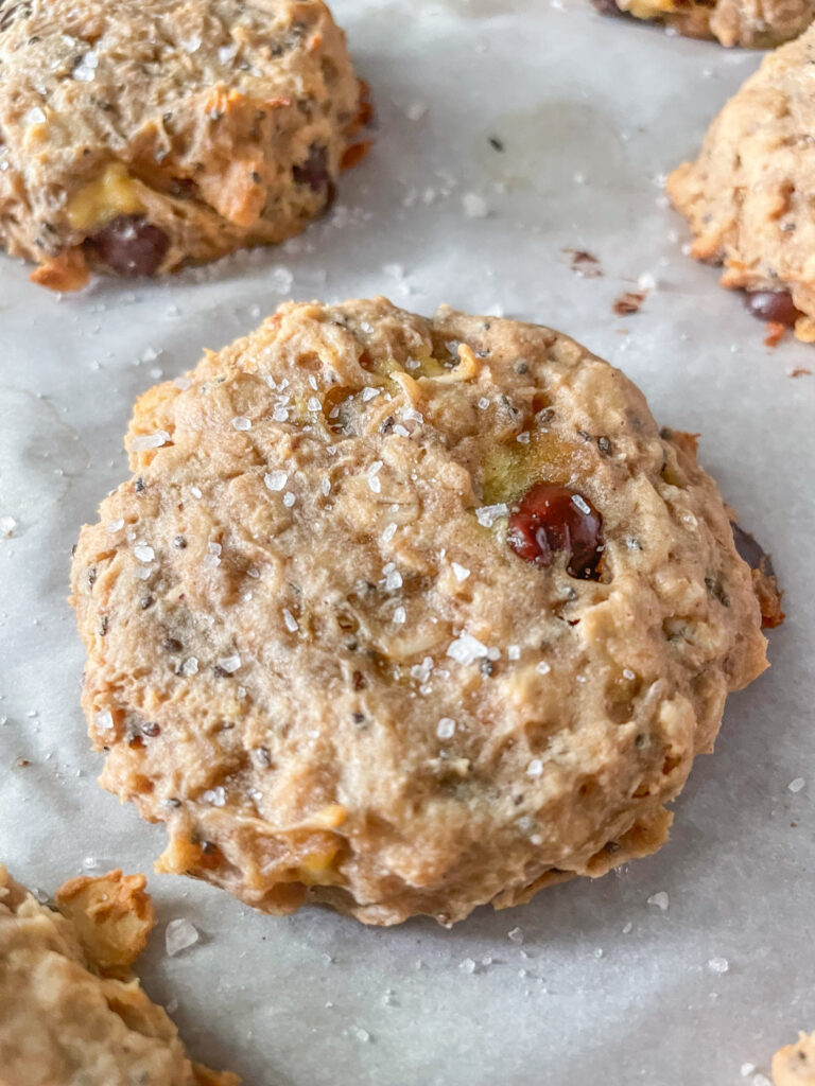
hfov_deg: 53.1
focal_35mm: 26
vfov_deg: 67.3
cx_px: 408
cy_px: 543
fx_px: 816
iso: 320
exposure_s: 1/60
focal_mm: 4.2
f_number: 1.6
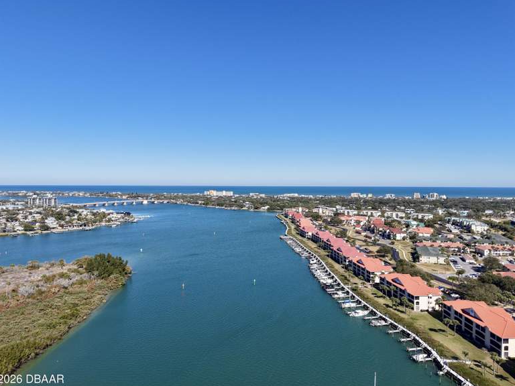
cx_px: 256
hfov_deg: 69.4
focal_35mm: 25
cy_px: 196
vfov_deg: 54.9
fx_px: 372
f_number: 1.8
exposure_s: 1/4000
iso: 120
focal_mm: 8.67
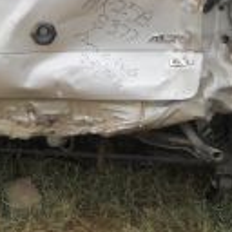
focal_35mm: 127
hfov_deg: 13.7
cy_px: 14
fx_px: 963
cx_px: 67
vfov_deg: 13.6
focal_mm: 6.72
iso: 80
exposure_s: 1/160
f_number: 3.1
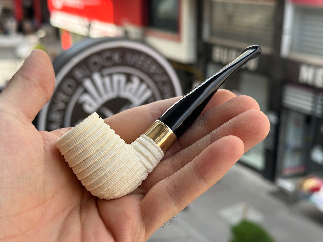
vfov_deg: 30.3
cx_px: 162
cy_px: 121
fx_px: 448
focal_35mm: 48
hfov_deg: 39.7
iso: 64
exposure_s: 1/627
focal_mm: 6.86
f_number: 1.78
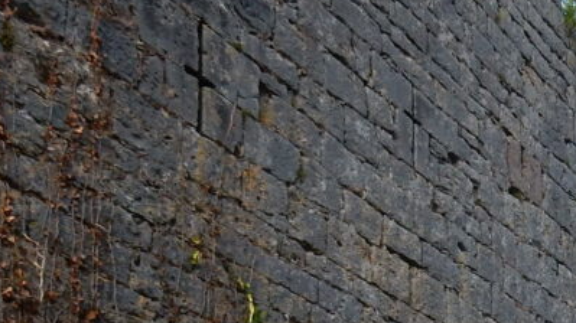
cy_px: 513
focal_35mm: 95
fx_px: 1450
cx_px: 671
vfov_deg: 12.0
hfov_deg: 21.1
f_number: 3.7
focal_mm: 4.5
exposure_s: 1/400
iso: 125
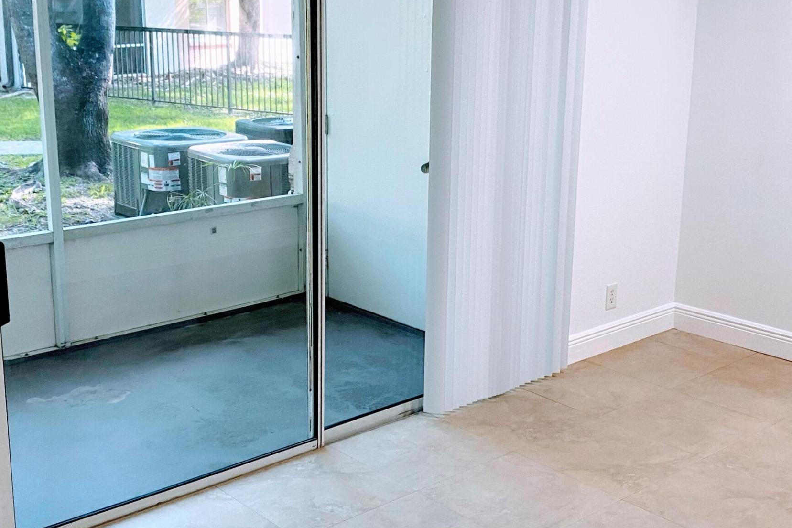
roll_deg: -0.5
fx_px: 1034
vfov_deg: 28.7
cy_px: 259
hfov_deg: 41.9
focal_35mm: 47
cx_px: 398
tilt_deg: -13.4
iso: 80
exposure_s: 1/60
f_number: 1.8
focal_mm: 4.25
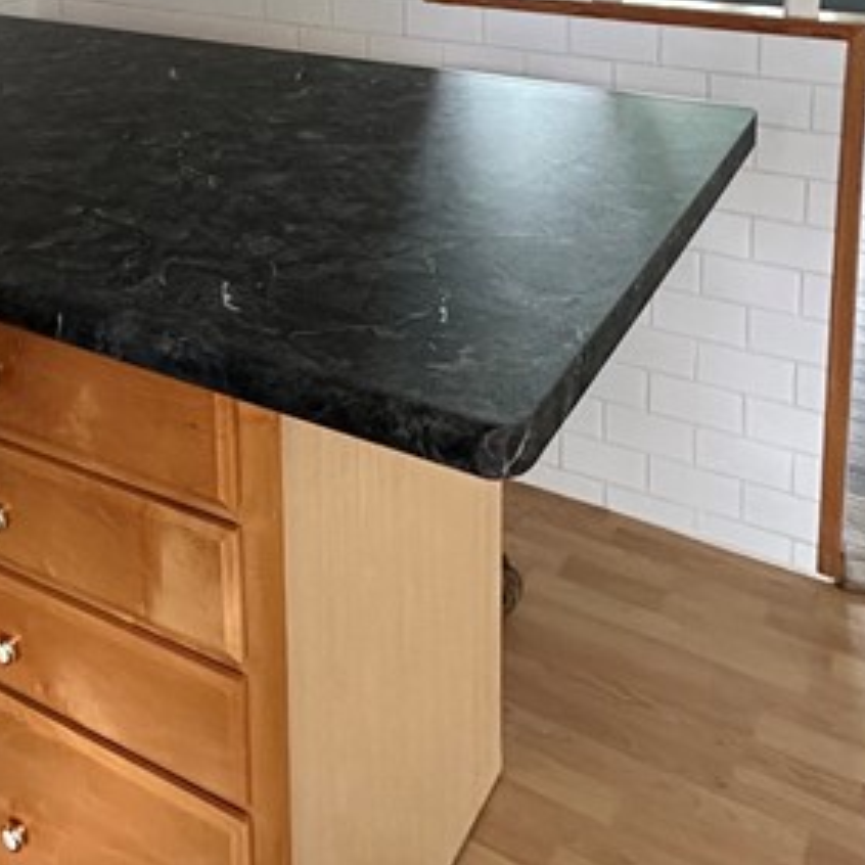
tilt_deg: -8.1
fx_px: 1272
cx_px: 126
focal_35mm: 45
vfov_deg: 33.3
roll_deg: +2.4
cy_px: -61
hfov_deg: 35.8
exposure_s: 1/60
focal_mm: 2.22
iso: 640
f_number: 2.2
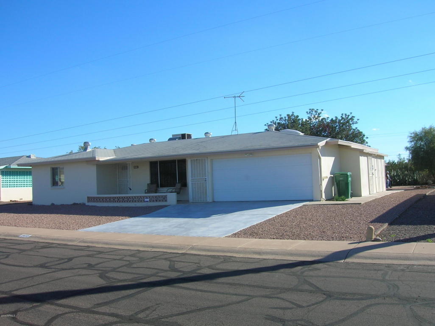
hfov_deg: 54.0
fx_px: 427
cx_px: 218
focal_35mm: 34
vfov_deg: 41.7
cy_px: 163
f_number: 4.9
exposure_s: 1/370
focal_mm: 5.7
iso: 50
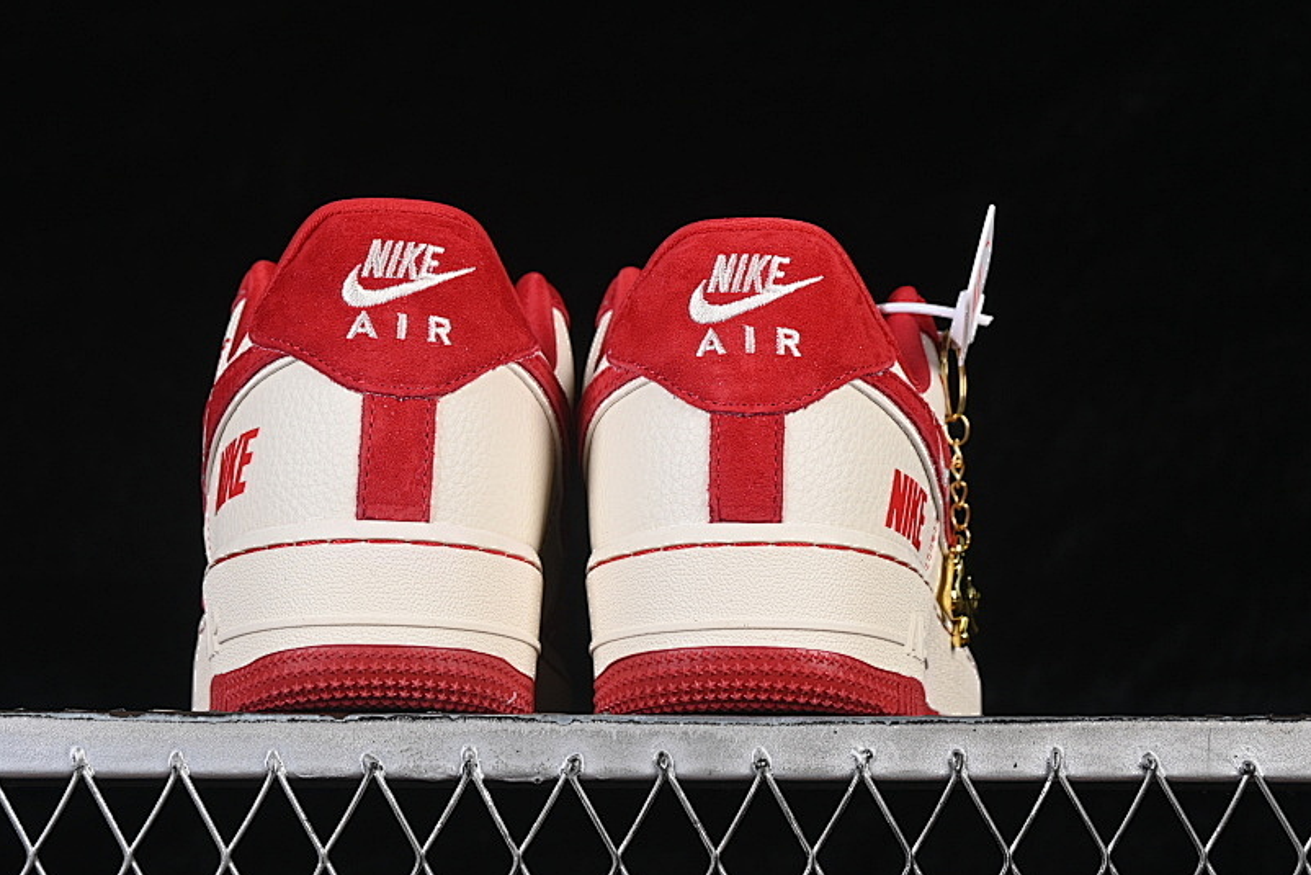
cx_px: 562
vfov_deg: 13.6
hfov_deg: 20.2
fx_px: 3679
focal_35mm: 101
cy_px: 348
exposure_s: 1/80
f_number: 8
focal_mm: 50
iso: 160
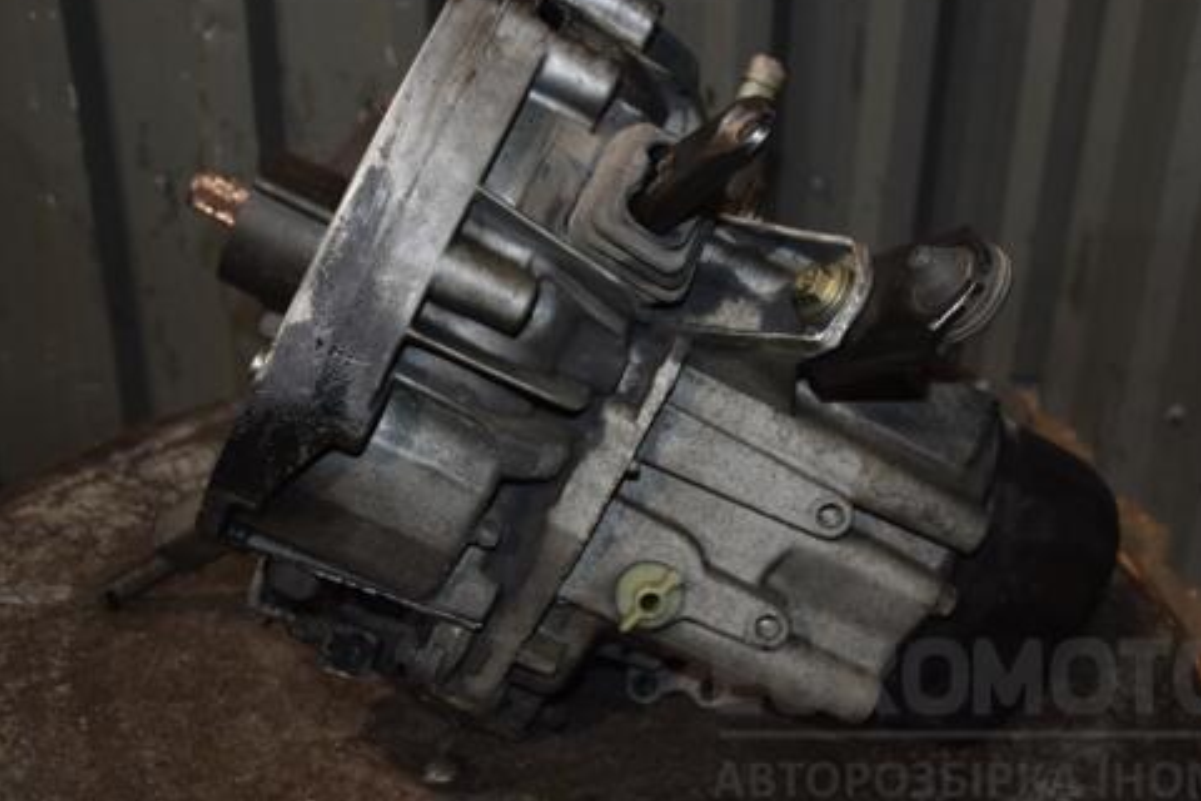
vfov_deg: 29.8
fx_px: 1501
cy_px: 343
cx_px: 666
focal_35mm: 45
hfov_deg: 43.5
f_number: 5
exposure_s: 1/60
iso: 800
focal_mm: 24
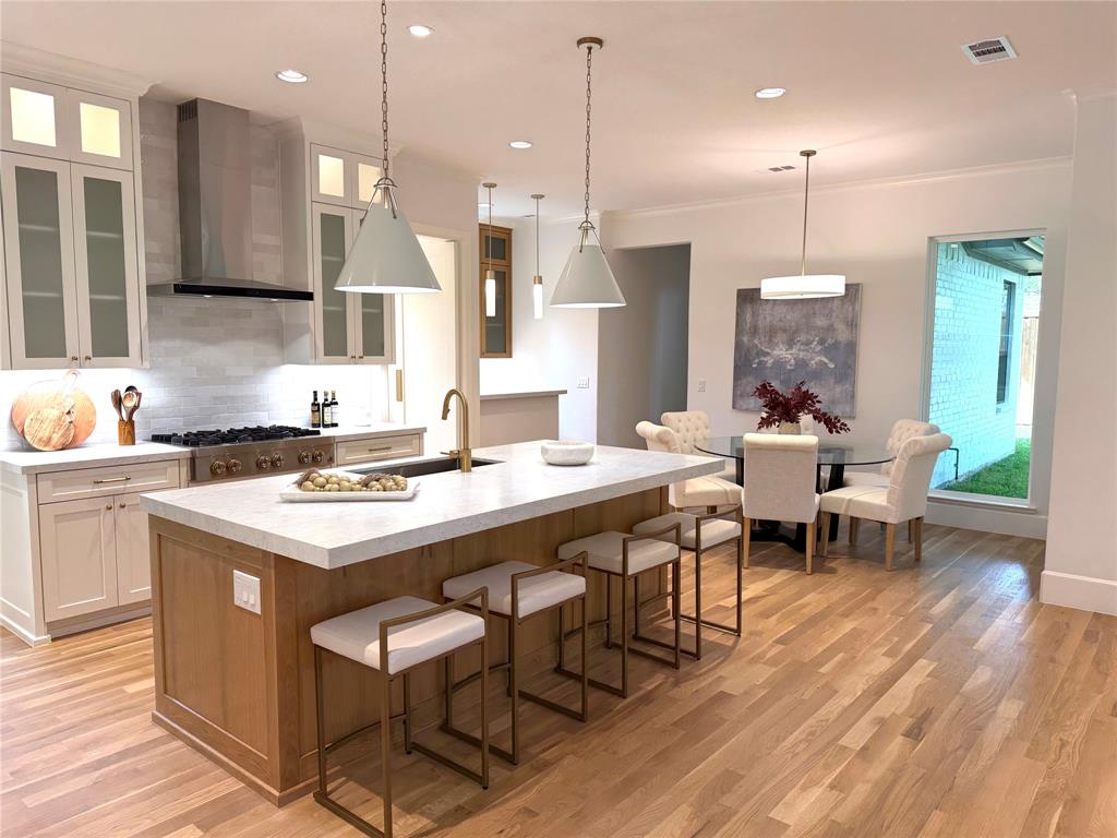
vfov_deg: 56.8
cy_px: 419
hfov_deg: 71.6
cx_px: 558
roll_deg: -0.3
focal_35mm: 24
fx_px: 774
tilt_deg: -5.7
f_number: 1.78
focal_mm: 6.76
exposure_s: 1/120
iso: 100
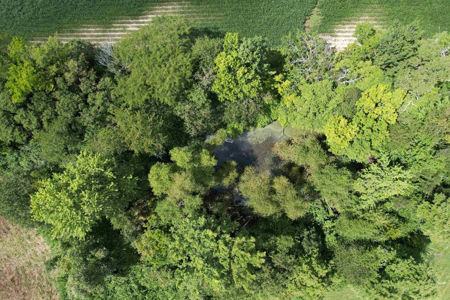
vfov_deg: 55.1
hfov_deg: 76.1
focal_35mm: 23
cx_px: 229
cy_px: 151
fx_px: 287
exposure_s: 1/800
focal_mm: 8.38
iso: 100
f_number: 2.8
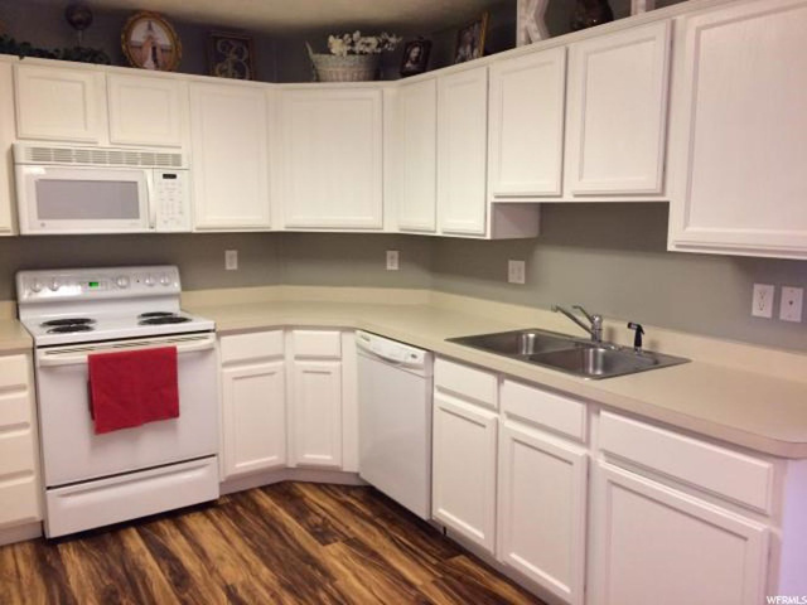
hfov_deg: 61.7
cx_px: 404
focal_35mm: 29
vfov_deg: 48.2
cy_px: 302
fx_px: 676
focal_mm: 4.15
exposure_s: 1/30
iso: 125
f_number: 2.2
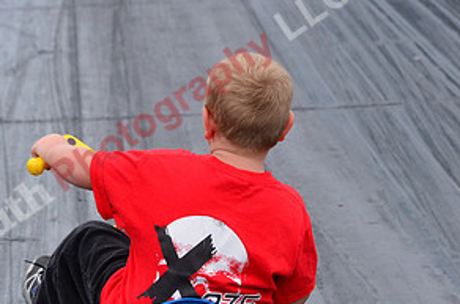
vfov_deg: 3.9
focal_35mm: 346
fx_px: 4409
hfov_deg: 6.0
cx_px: 79
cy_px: 178
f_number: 9
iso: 1000
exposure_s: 1/1250
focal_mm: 116
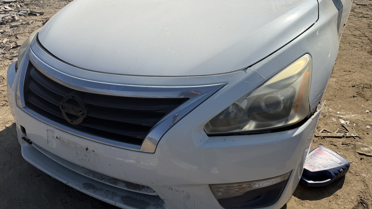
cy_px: 106
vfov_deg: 40.2
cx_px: 168
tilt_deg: -29.1
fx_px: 286
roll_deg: +2.1
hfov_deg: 65.9
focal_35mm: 29
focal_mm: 6.76
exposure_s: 1/8130
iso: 80
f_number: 1.78
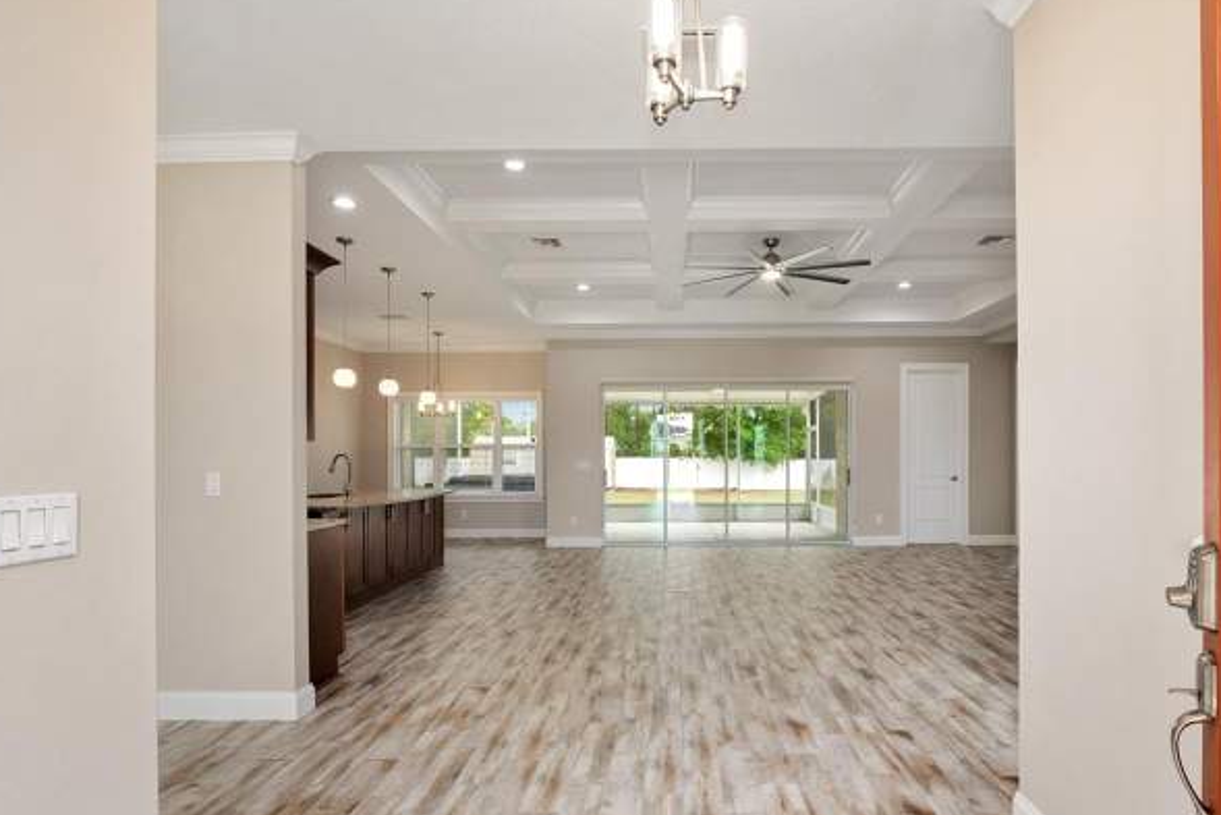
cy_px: 439
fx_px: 645
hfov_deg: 86.7
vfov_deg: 64.5
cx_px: 668
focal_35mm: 19
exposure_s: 1/13
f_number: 8
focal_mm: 14
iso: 400
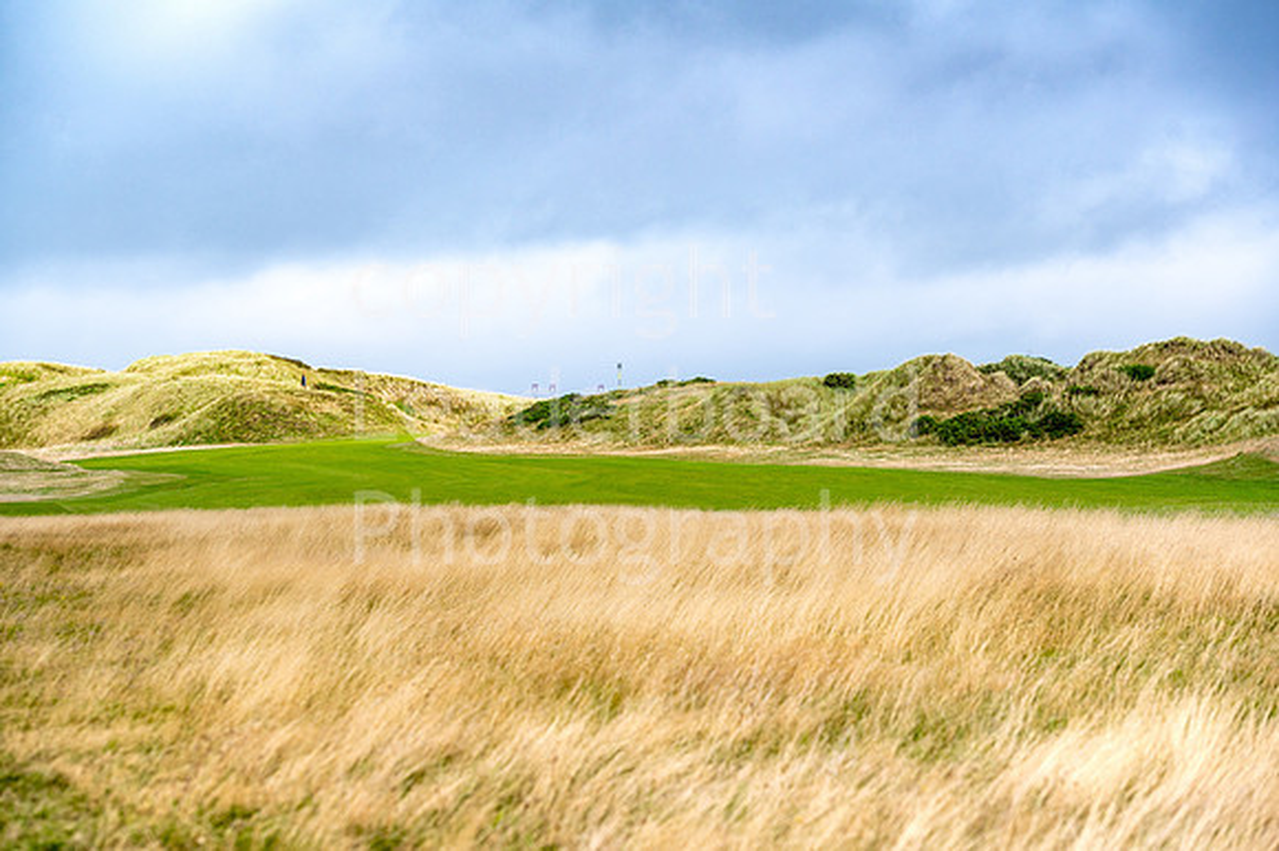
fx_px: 3018
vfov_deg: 16.1
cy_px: 426
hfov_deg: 23.9
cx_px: 640
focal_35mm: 85
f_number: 5.6
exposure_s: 1/3200
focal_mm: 85
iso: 400
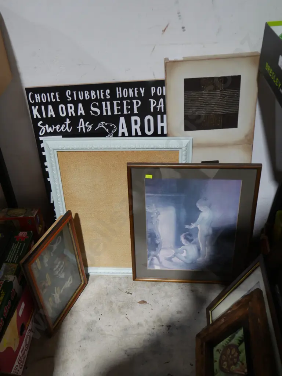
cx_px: 141
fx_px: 391
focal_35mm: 36
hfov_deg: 39.7
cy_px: 188
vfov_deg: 51.4
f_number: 4
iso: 1000
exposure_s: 1/60
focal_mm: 18
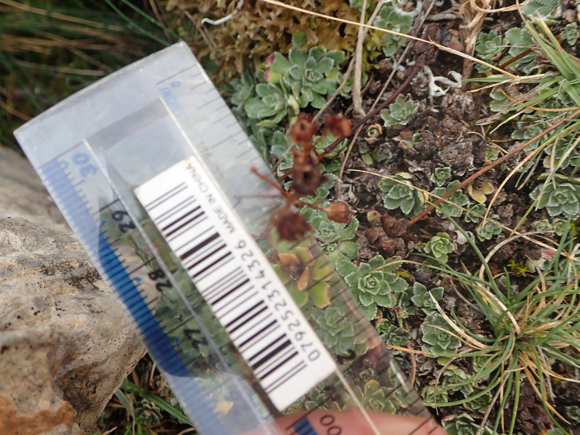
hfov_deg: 60.0
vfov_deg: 46.8
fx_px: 503
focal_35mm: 30
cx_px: 290
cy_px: 218
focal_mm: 5.5
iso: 100
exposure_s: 1/125
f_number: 3.2
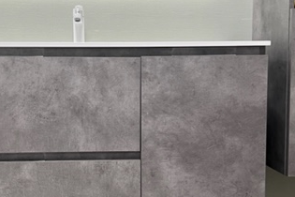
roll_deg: +0.2
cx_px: 110
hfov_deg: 36.0
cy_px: 99
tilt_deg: -4.6
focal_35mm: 55
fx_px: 451
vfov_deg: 24.6
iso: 200
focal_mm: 5.7
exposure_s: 1/50
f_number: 1.5
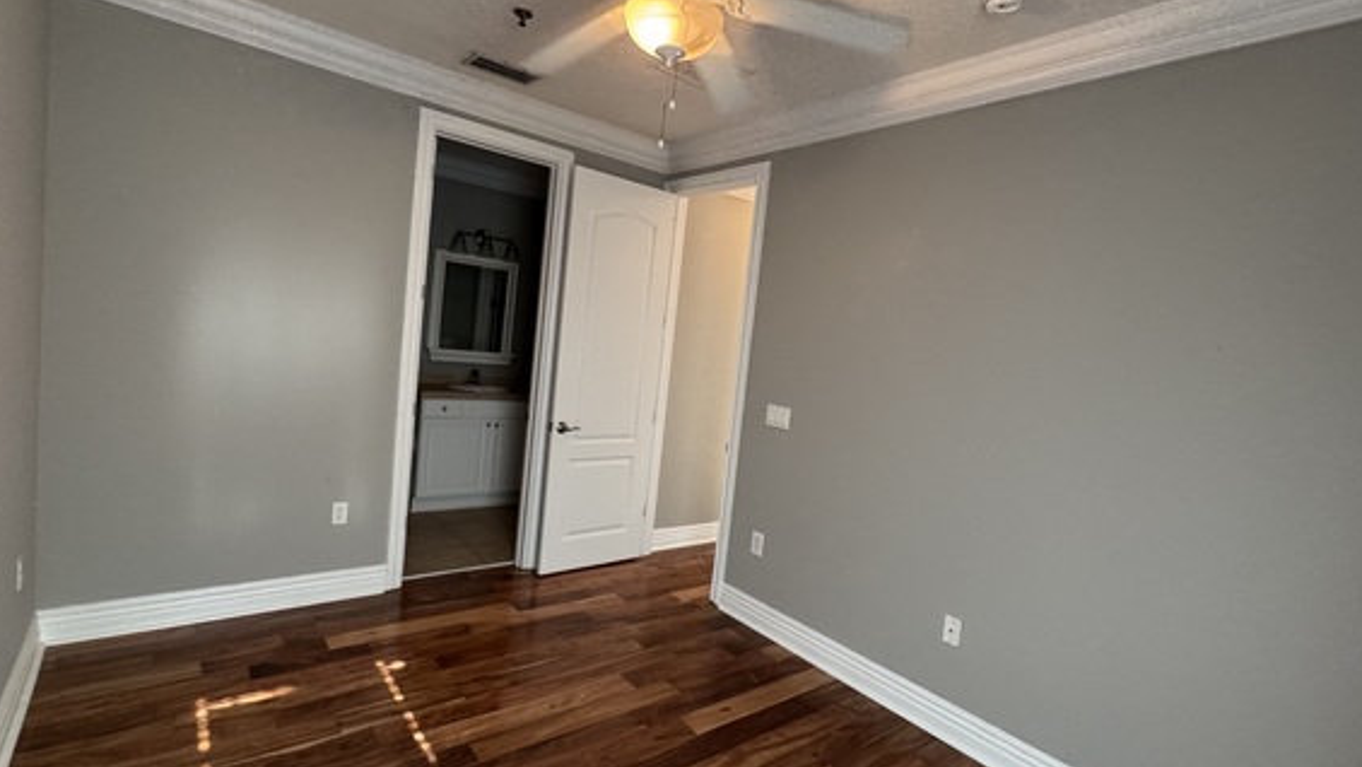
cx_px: 671
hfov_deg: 92.6
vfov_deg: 61.0
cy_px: 386
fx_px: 650
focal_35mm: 18
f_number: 2.2
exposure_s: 1/60
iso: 400
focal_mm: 2.22
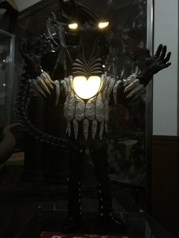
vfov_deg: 61.7
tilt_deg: +2.2
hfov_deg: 48.2
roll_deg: -1.4
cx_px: 90
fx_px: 200
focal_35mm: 29
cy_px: 119
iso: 1250
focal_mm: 4.15
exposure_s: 1/4
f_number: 2.2
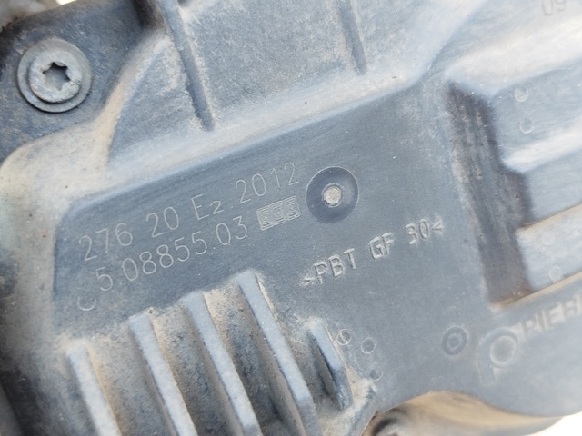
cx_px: 291
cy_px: 218
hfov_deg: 39.7
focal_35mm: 48
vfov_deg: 30.3
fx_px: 807
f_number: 1.7
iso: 250
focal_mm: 5.31
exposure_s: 1/33
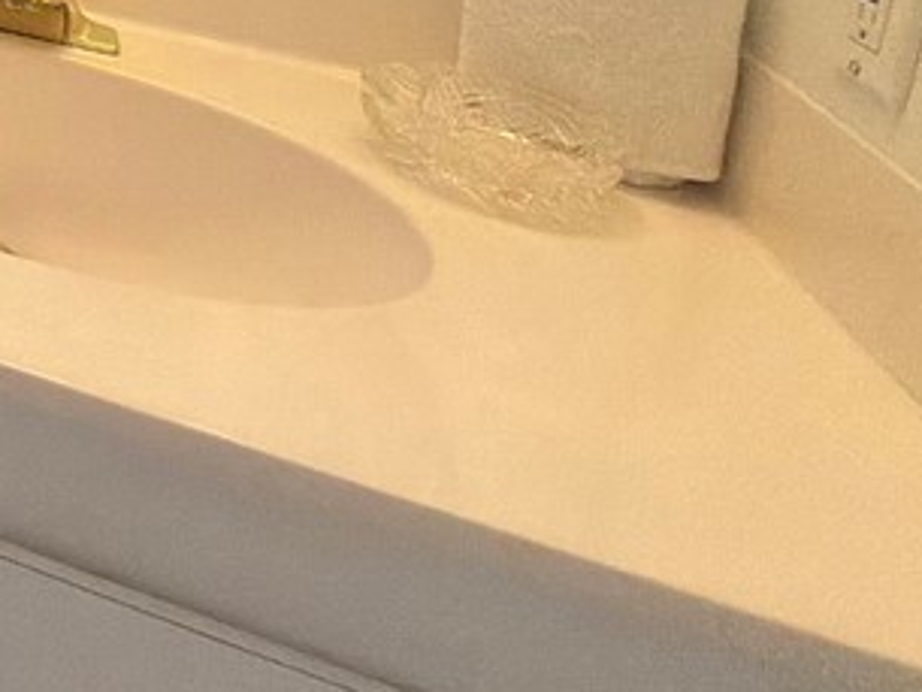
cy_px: -296
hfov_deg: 25.8
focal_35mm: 47
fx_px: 1252
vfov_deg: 25.0
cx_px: -556
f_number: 2.2
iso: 200
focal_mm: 2.22
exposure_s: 1/120
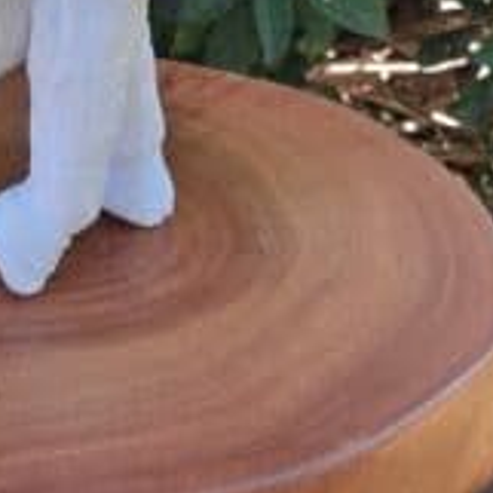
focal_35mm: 69
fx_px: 1112
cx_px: 77
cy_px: -11
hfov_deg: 24.5
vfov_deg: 23.8
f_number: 1.8
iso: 50
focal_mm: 4
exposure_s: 1/60
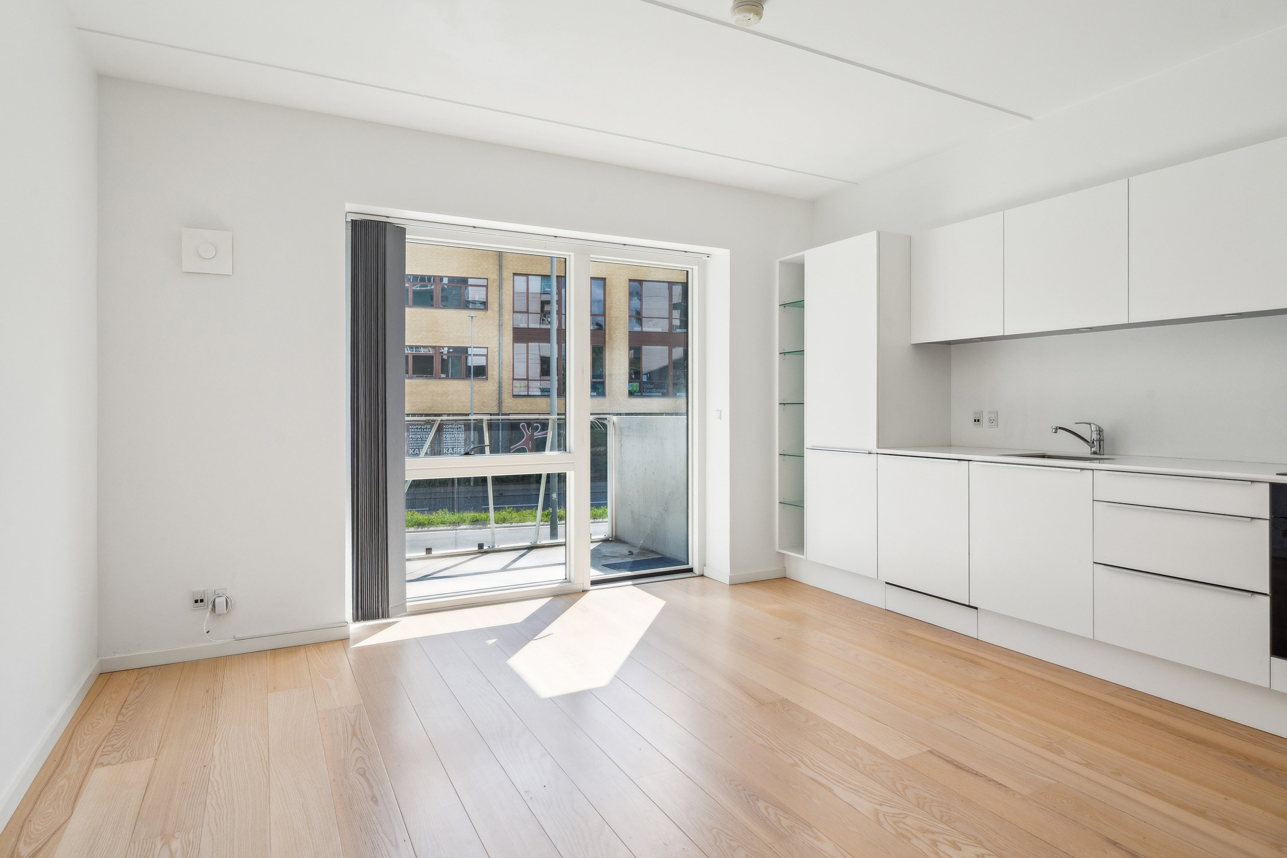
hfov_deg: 88.4
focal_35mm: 18
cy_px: 429
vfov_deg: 65.9
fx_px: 661
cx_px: 644
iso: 640
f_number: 9
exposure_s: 1/320
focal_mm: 18.5
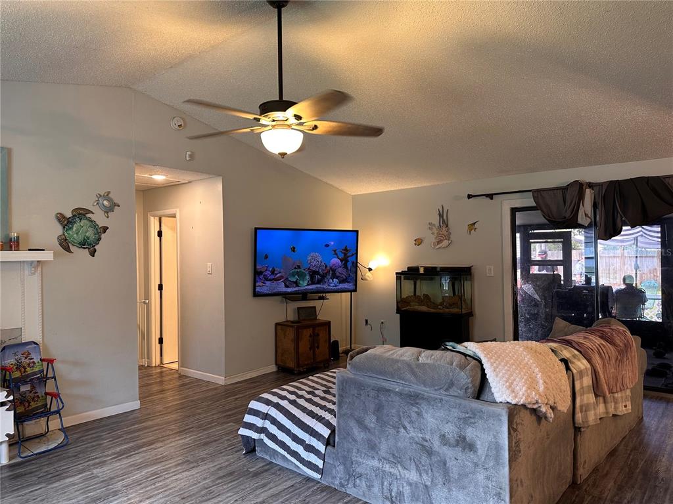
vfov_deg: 56.8
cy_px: 252
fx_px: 467
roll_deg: +0.6
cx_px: 336
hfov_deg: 71.6
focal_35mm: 24
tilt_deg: +0.4
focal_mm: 6.86
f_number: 1.78
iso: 160
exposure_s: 1/60
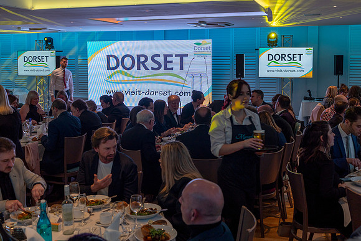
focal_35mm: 44
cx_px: 177
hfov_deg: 44.9
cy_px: 91
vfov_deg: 30.7
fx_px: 437
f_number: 4.5
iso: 125
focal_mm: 35
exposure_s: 1/60
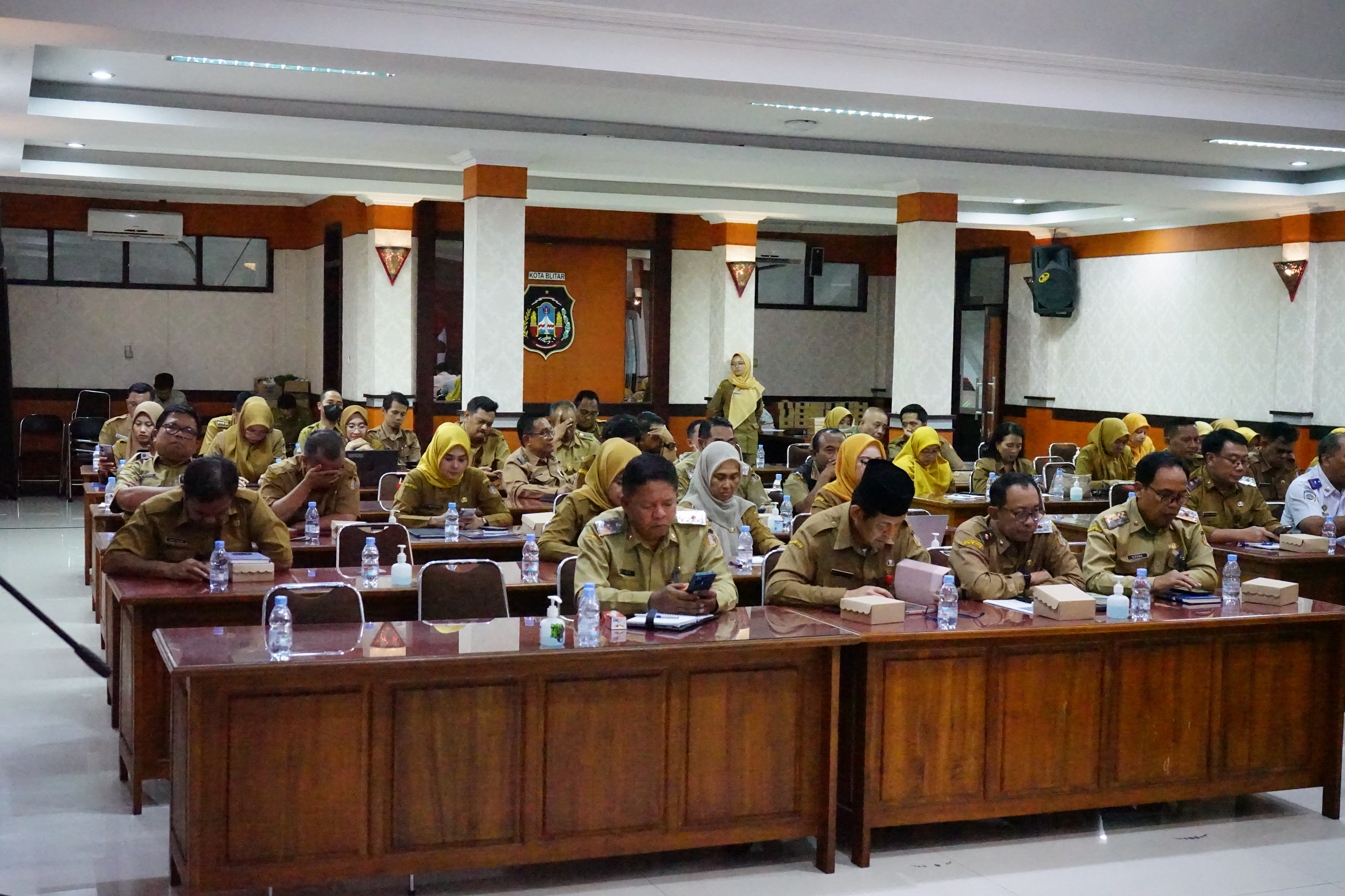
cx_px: 672
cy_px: 448
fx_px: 1606
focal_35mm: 43
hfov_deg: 45.4
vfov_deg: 31.2
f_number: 5.6
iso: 25600
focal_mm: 43
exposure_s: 1/320
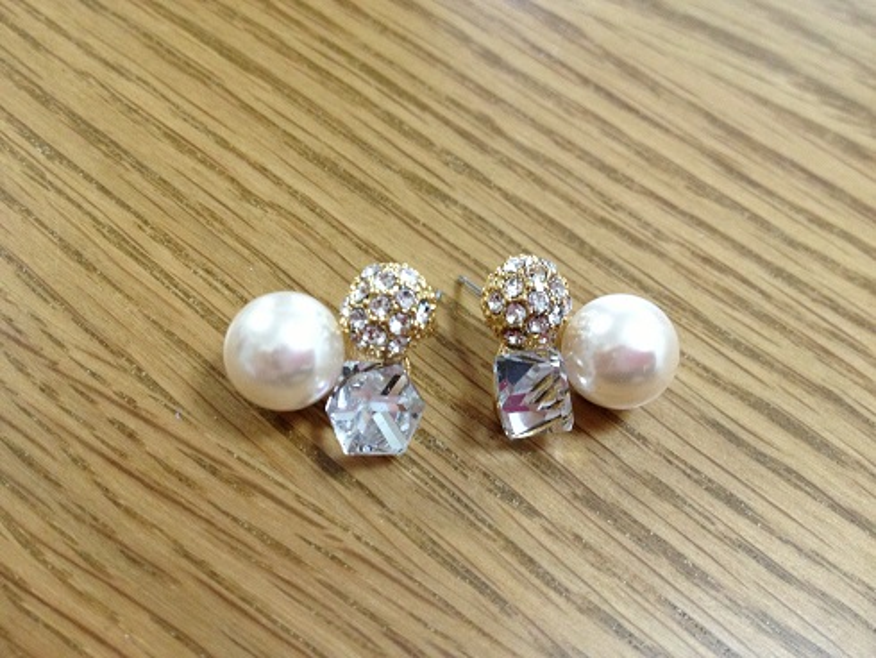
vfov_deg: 40.7
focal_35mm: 35
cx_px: 438
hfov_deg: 52.6
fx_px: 886
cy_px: 329
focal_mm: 4.28
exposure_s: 1/20
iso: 200
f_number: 2.4
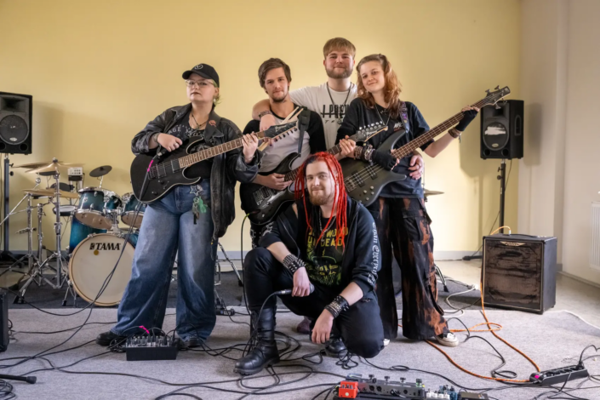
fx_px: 575
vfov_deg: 38.4
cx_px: 300
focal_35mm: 34
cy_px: 200
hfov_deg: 55.1
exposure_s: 1/125
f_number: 4.5
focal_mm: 34.5
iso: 3200
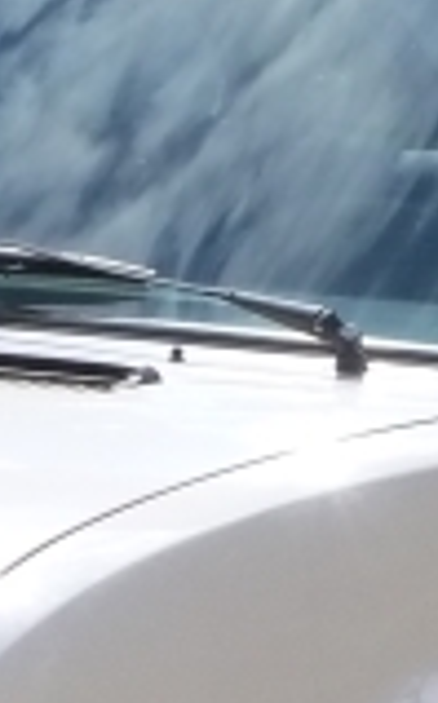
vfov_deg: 6.8
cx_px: -208
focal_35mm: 307
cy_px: 478
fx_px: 5879
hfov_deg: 4.2
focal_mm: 8.3
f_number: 5.6
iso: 200
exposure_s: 1/400
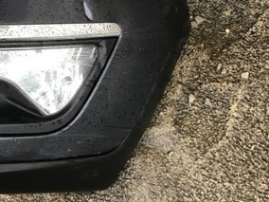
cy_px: 54
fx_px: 490
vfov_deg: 23.1
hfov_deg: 28.9
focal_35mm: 63
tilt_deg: -61.0
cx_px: 4
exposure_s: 1/30
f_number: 1.8
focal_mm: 4
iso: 40
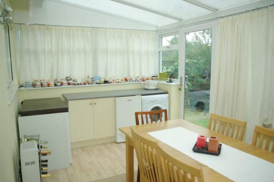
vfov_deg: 47.8
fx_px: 205
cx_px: 137
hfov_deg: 67.4
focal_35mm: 27
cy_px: 91
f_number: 3.5
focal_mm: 18
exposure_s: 1/180
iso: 100
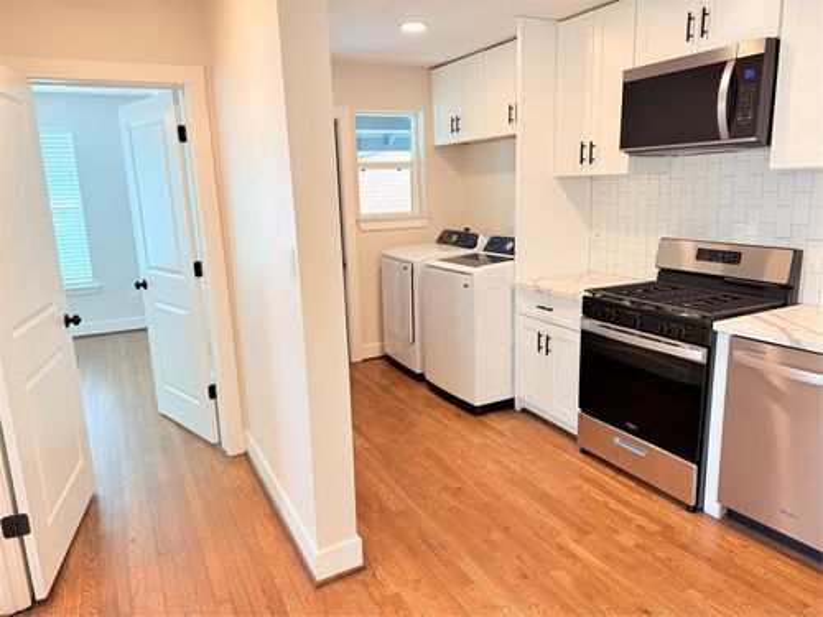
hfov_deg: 71.6
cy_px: 308
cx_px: 412
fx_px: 571
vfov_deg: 56.8
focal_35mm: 24
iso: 100
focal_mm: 6.76
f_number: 1.78
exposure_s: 1/120
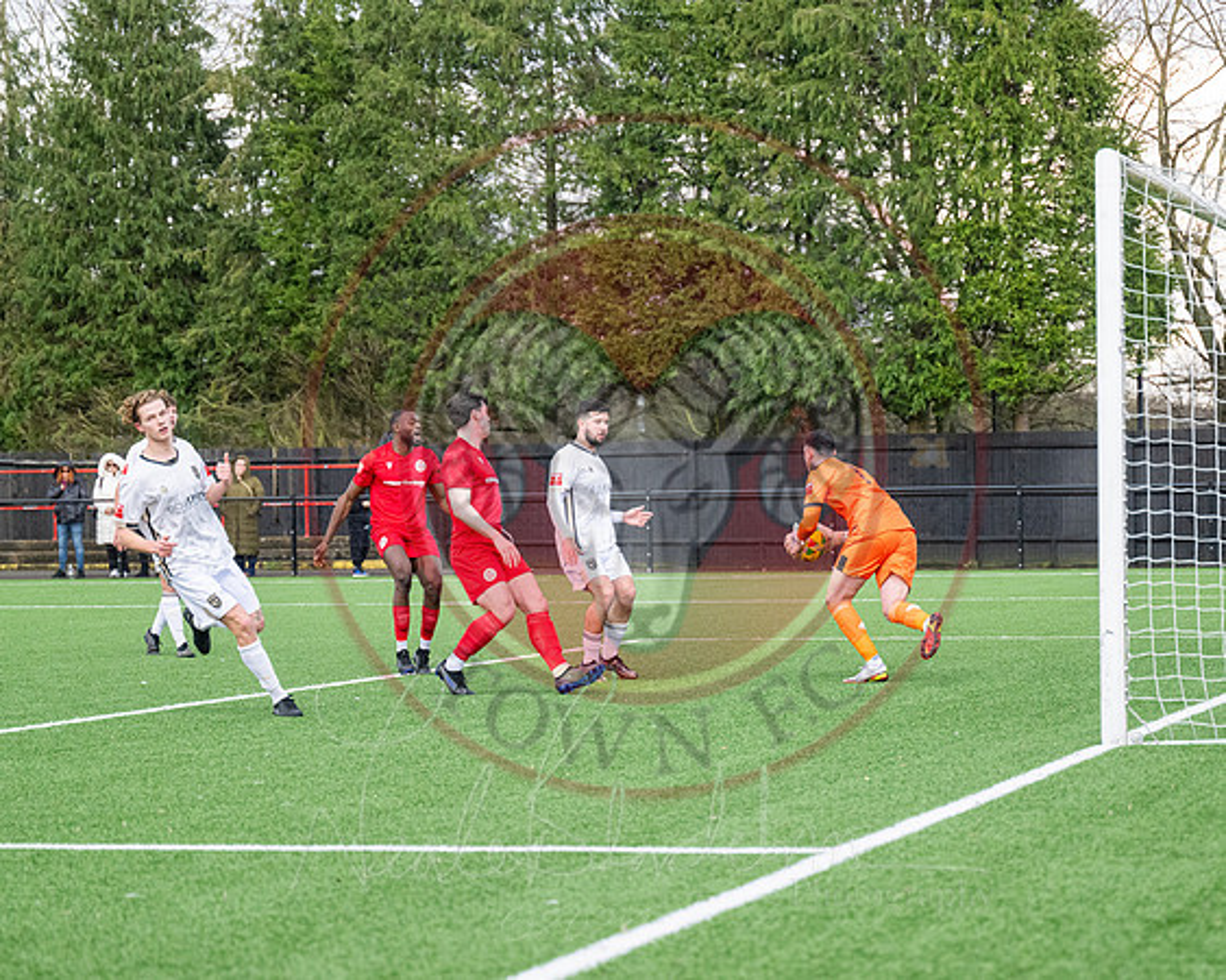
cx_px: 728
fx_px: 4225
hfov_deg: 16.5
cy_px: 487
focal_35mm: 116
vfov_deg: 13.2
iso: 2000
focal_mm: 100
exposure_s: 1/1250
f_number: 4
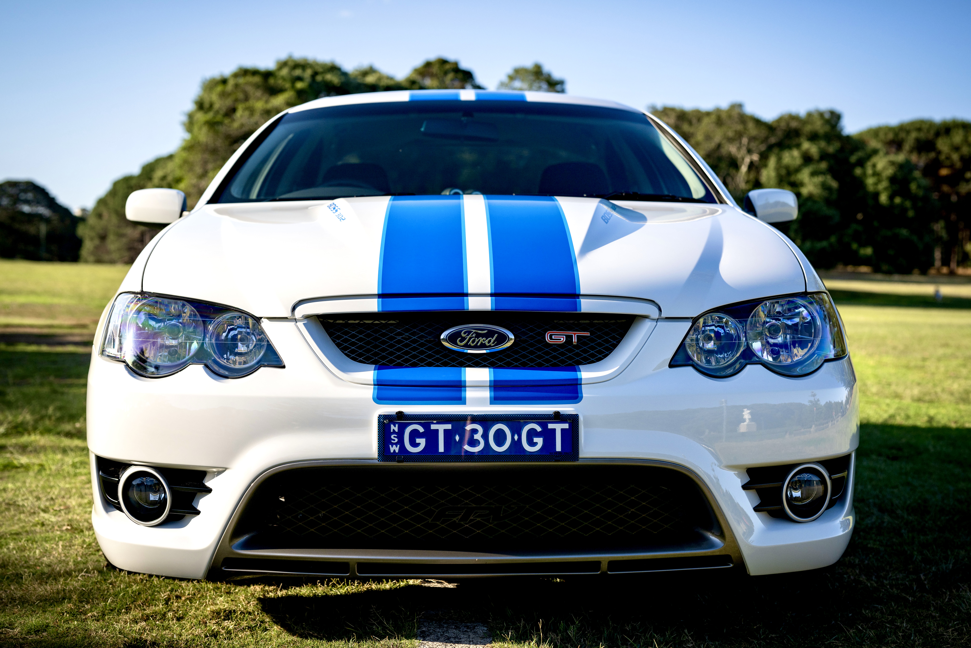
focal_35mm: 50
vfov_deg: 27.0
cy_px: 324
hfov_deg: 39.6
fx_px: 1349
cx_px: 486
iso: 125
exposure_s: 1/1000
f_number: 4
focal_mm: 50
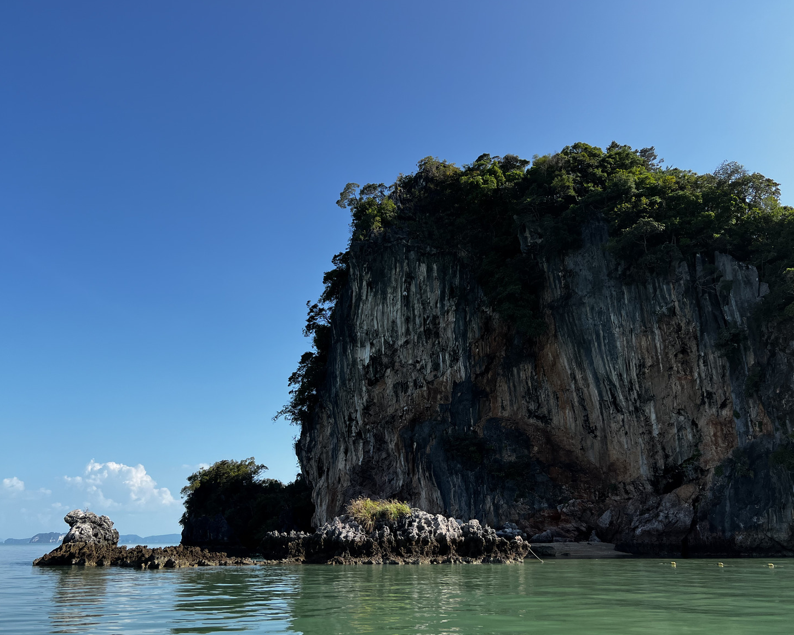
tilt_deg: +18.2
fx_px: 658
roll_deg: +0.2
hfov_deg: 62.2
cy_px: 323
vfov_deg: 51.5
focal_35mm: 28
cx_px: 388
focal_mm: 5.7
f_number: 1.5
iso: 50
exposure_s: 1/3165
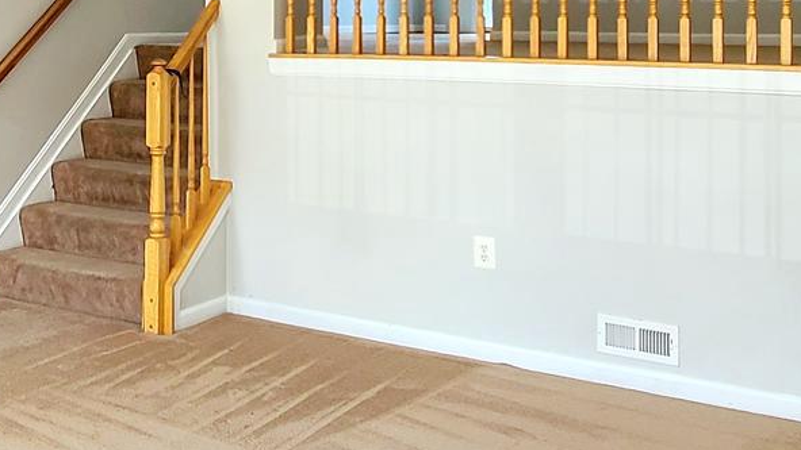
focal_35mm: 49
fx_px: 1041
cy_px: -22
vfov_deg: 23.2
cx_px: 265
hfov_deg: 41.5
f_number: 2.2
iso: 80
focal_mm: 2.2
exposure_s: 1/120
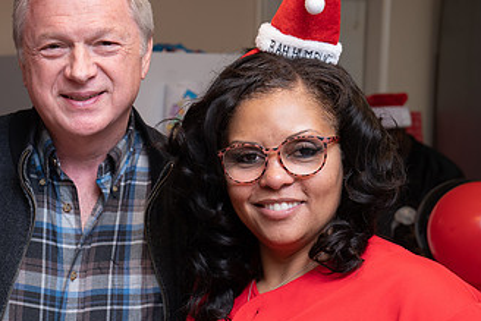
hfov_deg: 21.9
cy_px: 202
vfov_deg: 14.9
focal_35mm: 92
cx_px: 119
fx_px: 1230
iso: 640
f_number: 6.3
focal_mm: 52
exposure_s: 1/60
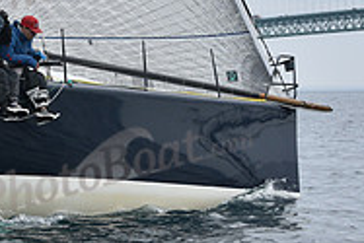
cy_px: 94
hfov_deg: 9.3
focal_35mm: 217
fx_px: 2196
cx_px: -121
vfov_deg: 6.3
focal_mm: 70
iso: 250
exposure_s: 1/800
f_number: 5.6
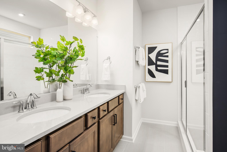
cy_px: 76
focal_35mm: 19
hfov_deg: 86.9
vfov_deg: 64.6
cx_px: 114
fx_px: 120
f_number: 9
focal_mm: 19
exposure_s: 1/200
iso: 200
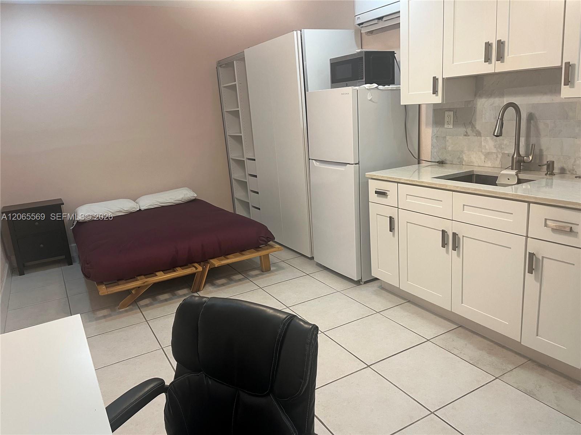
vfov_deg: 53.1
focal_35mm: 26
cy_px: 218
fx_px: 436
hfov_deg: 67.3
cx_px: 290
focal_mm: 5.1
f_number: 1.6
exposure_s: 1/60
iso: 100
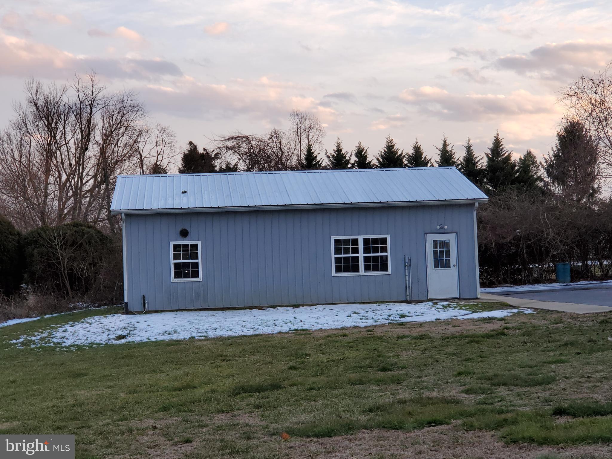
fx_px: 919
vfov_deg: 28.0
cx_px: 306
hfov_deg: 36.8
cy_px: 230
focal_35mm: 52
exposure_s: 1/100
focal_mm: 6
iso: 50
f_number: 2.4
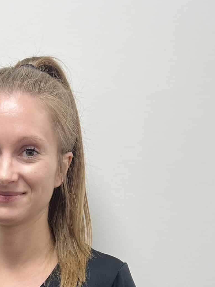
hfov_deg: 22.3
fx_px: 530
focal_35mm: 64
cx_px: 18
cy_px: 268
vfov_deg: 28.9
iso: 64
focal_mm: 5.7
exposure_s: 1/100
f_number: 1.5
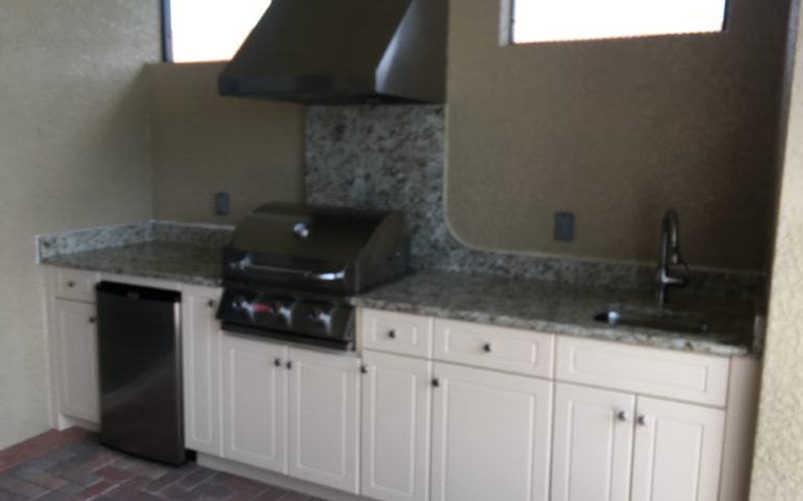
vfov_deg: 40.6
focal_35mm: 31
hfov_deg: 61.2
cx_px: 403
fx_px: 678
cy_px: 250
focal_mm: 4.15
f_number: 2.2
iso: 25
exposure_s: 1/120
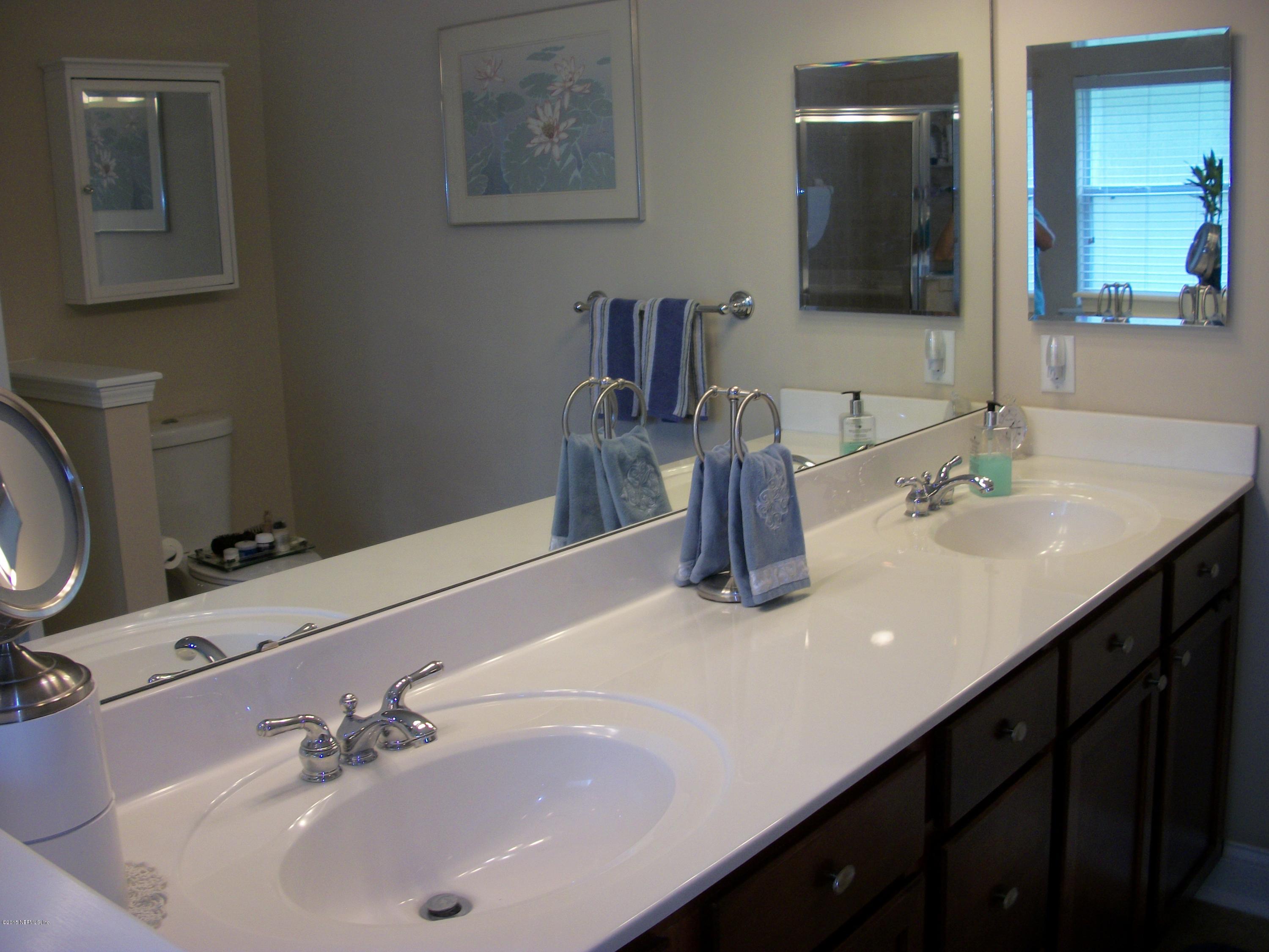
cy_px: 476
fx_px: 1283
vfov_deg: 40.7
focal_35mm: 35
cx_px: 634
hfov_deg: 52.6
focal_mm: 6.3
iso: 80
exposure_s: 1/30
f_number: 3.1
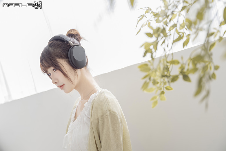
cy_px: 76
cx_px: 113
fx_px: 207
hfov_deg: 57.2
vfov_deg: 40.0
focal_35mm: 33
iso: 100
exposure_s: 1/160
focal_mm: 33
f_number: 2.8
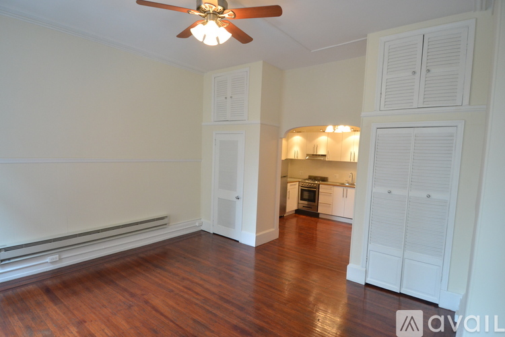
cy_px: 168
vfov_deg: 67.4
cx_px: 252
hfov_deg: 90.0
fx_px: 252
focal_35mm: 18
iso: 1400
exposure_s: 1/60
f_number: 4
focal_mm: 12
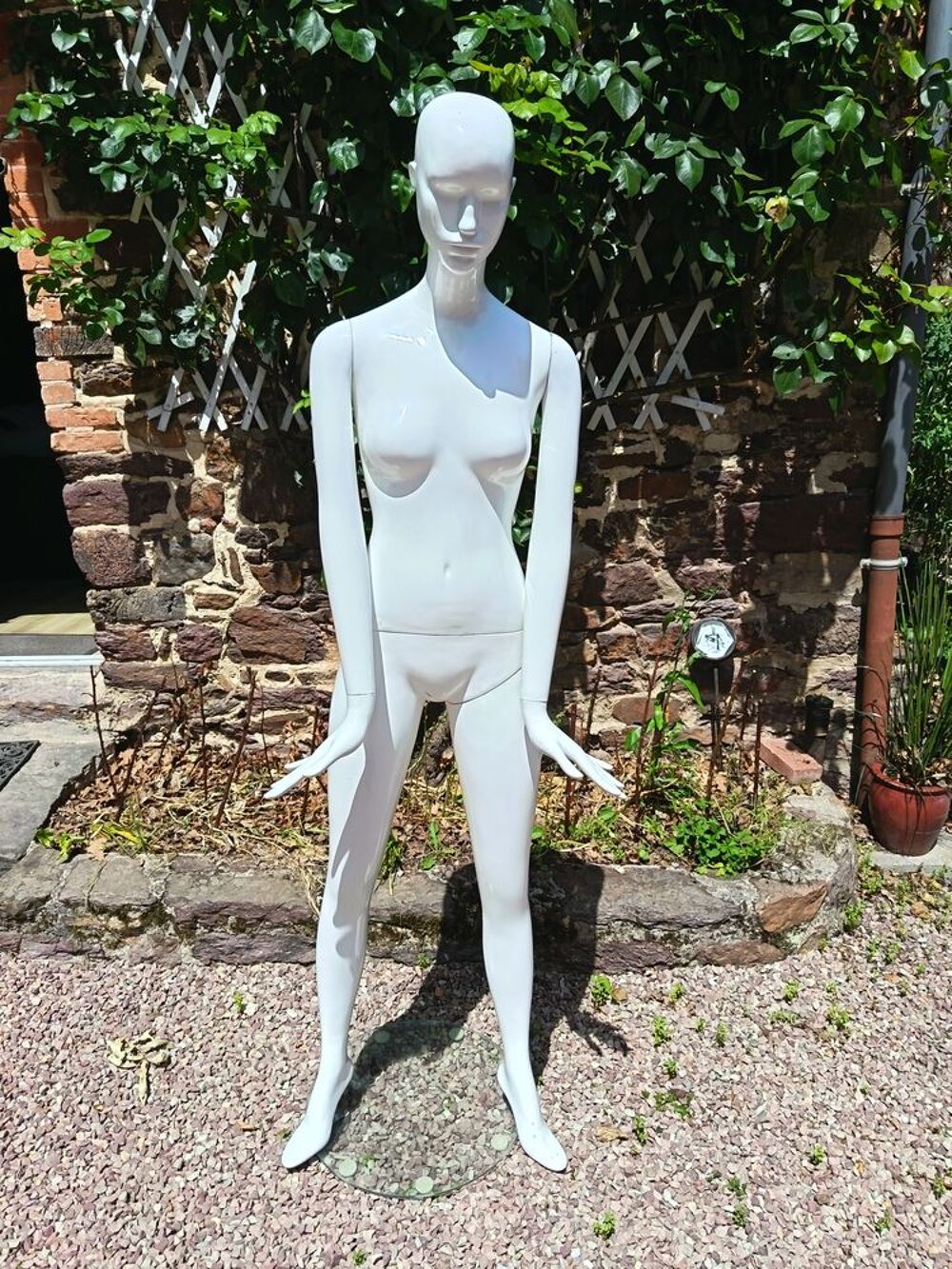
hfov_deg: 56.8
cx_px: 476
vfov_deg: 71.6
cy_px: 634
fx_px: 880
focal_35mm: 24
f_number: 1.75
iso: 100
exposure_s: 1/870
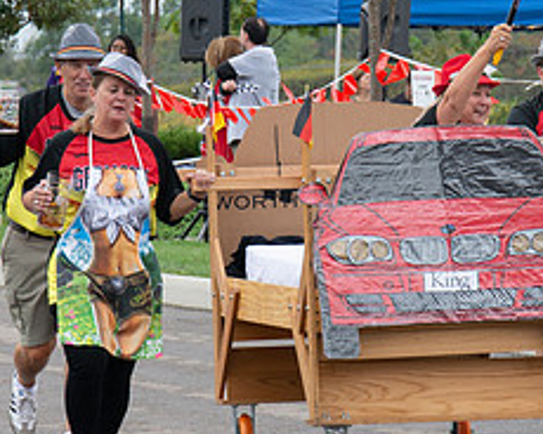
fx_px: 8292
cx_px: 404
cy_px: 146
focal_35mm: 516
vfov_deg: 3.0
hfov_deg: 3.7
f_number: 10
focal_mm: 200
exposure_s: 1/250
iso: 640
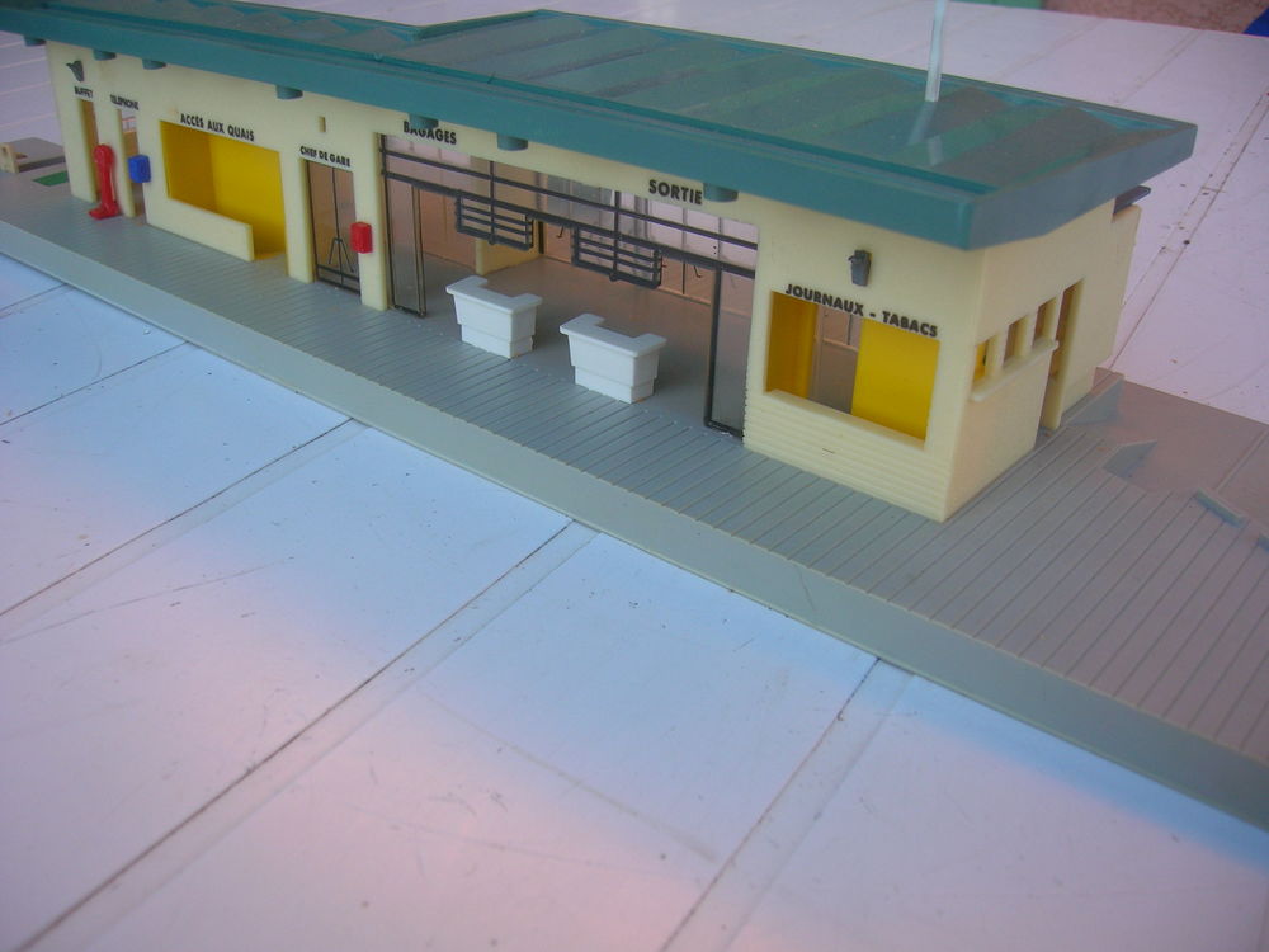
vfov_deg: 41.8
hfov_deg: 54.0
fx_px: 1246
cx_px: 634
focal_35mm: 34
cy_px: 476
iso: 50
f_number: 2.9
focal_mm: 5.7
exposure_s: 1/79
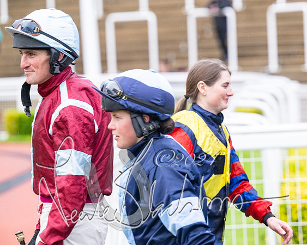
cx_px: 189
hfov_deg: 7.9
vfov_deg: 6.3
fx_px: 2212
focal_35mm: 244
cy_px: 120
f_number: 5
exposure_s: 1/500
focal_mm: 210
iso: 1000
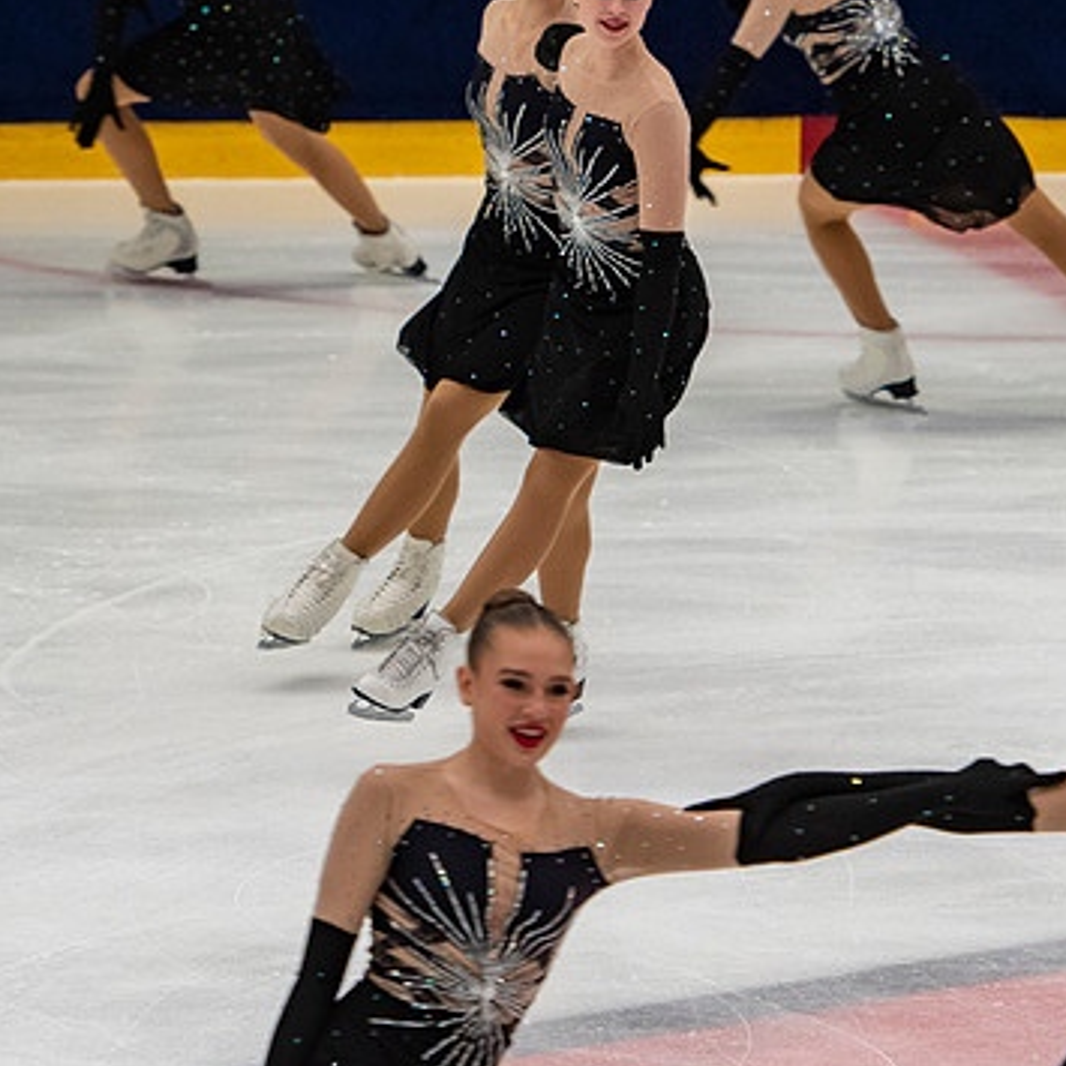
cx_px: 594
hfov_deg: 4.1
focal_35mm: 428
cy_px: 175
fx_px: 14912
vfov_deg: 4.1
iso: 900
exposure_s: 1/500
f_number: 4
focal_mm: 130
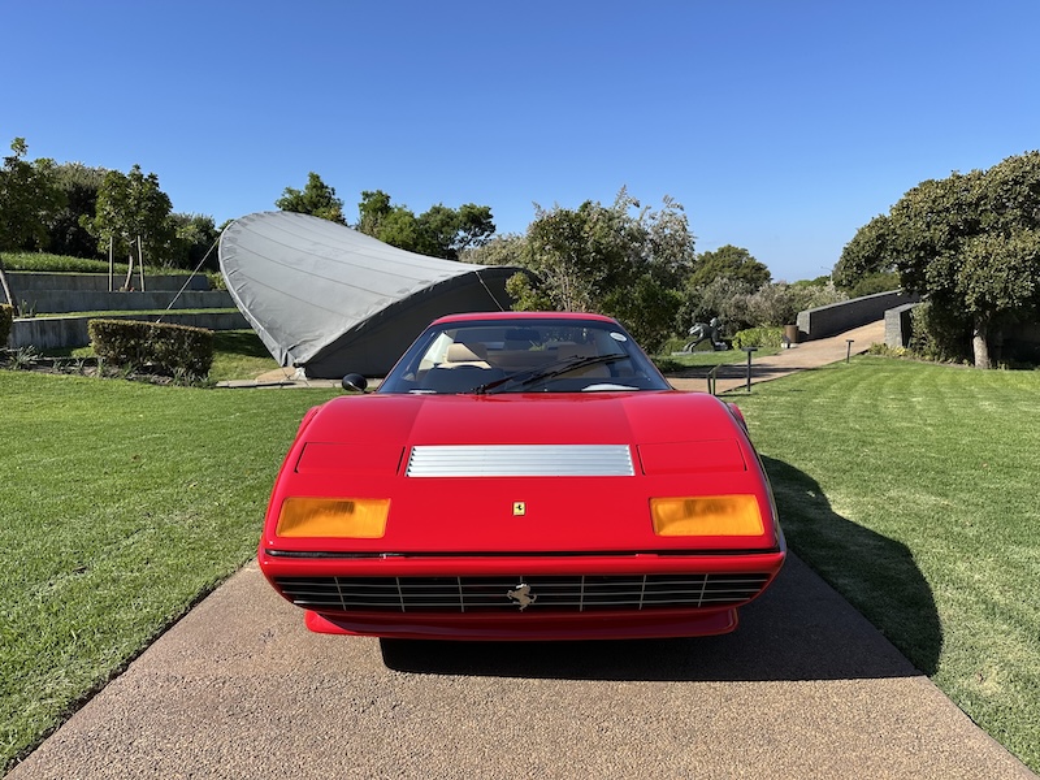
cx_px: 520
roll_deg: +1.7
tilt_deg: -6.6
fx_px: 721
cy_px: 390
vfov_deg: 56.8
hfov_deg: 71.6
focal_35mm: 24
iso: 80
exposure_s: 1/3472
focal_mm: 6.86
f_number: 1.78
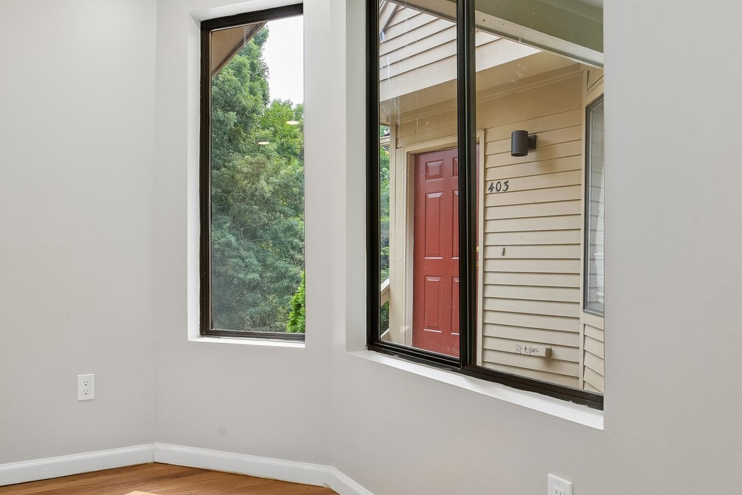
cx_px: 330
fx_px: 577
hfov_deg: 65.3
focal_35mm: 28
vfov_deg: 46.4
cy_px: 259
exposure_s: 1/40
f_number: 11
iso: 400
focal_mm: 17
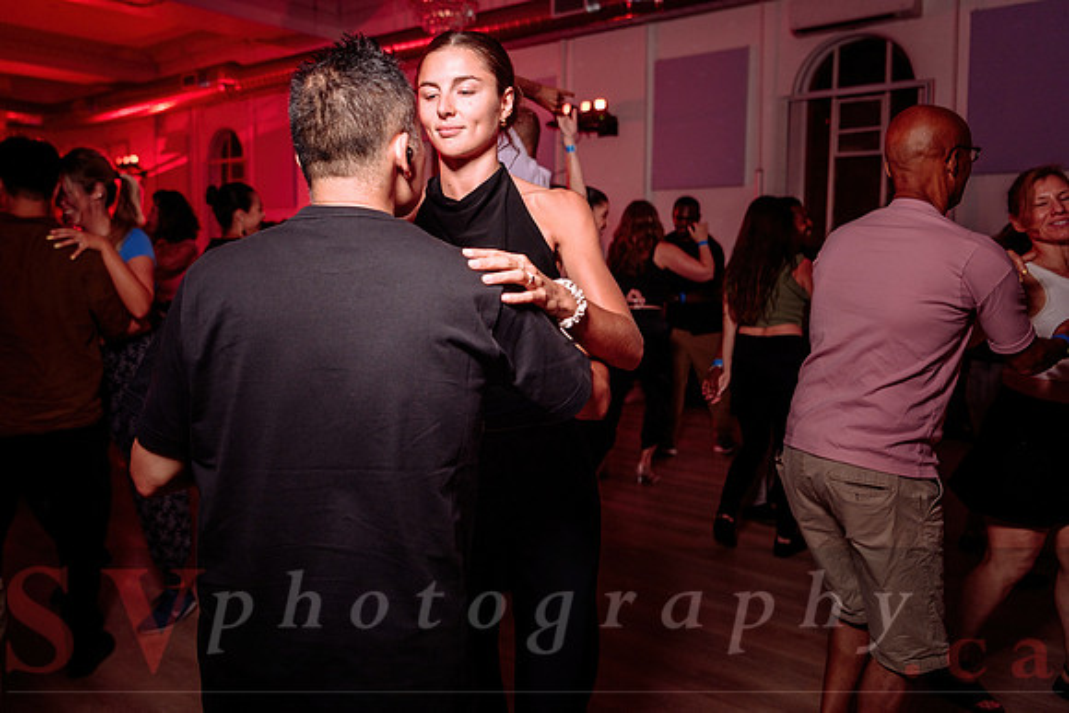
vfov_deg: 42.5
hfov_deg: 60.4
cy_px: 306
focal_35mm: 31
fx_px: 914
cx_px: 459
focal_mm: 27
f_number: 2.8
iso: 800
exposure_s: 1/80
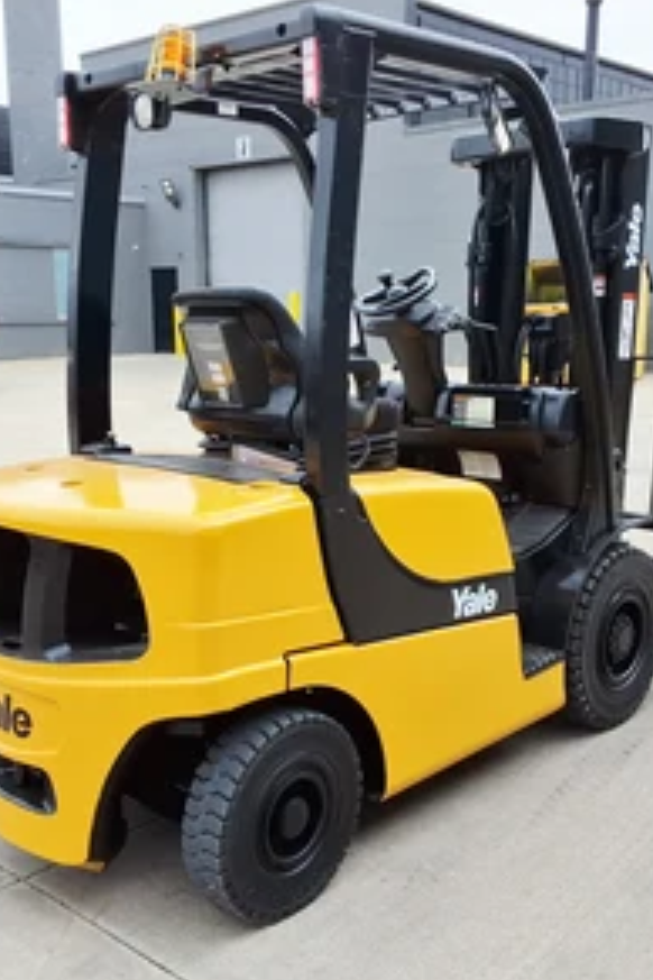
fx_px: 1088
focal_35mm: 40
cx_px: 326
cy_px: 488
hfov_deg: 33.4
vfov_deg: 48.5
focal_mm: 2.91
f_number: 1.9
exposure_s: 1/641
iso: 32
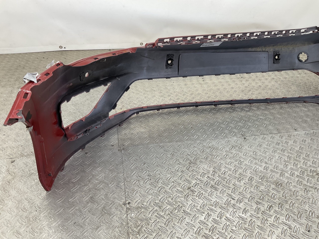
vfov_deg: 48.2
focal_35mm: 29
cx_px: 160
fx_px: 267
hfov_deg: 61.7
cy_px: 120
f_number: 1.8
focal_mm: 3
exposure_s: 1/100
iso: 25
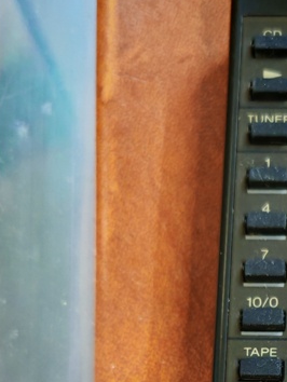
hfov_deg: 18.2
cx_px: 319
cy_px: 488
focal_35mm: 78
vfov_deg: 22.5
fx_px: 861
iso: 1000
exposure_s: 1/25
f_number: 1.9
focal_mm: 6.67
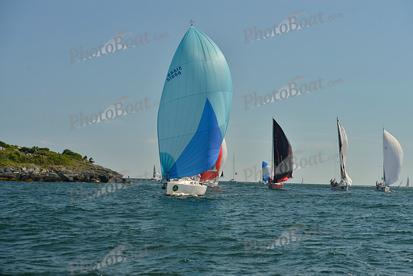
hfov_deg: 28.8
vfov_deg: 19.5
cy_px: 138
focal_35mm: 70
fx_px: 803
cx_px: 206
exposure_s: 1/1250
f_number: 7.1
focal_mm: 70
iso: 400
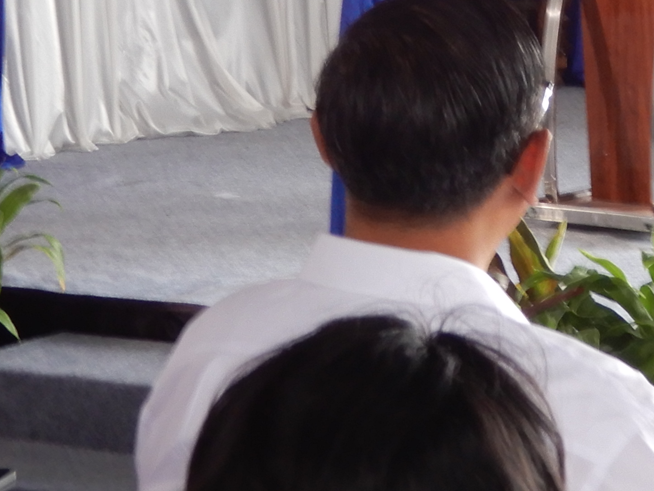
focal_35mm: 204
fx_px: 3854
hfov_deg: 9.6
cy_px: -192
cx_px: 712
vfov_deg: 7.2
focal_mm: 10.2
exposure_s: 1/15
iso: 100
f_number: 4.5
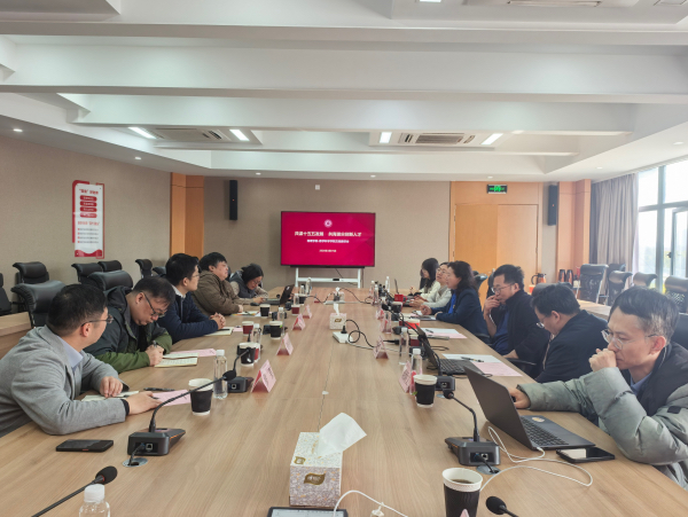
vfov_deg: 54.9
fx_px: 497
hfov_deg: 69.3
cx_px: 344
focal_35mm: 25
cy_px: 258
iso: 160
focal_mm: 6.98
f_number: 4
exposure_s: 1/50
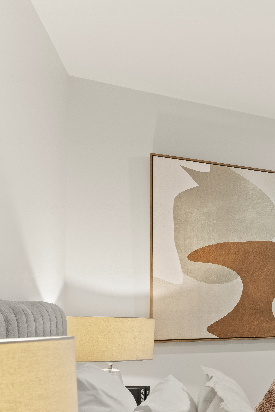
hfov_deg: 20.7
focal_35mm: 41
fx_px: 470
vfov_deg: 45.7
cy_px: 309
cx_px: 511
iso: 320
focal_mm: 14
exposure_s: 1/1.67
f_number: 10
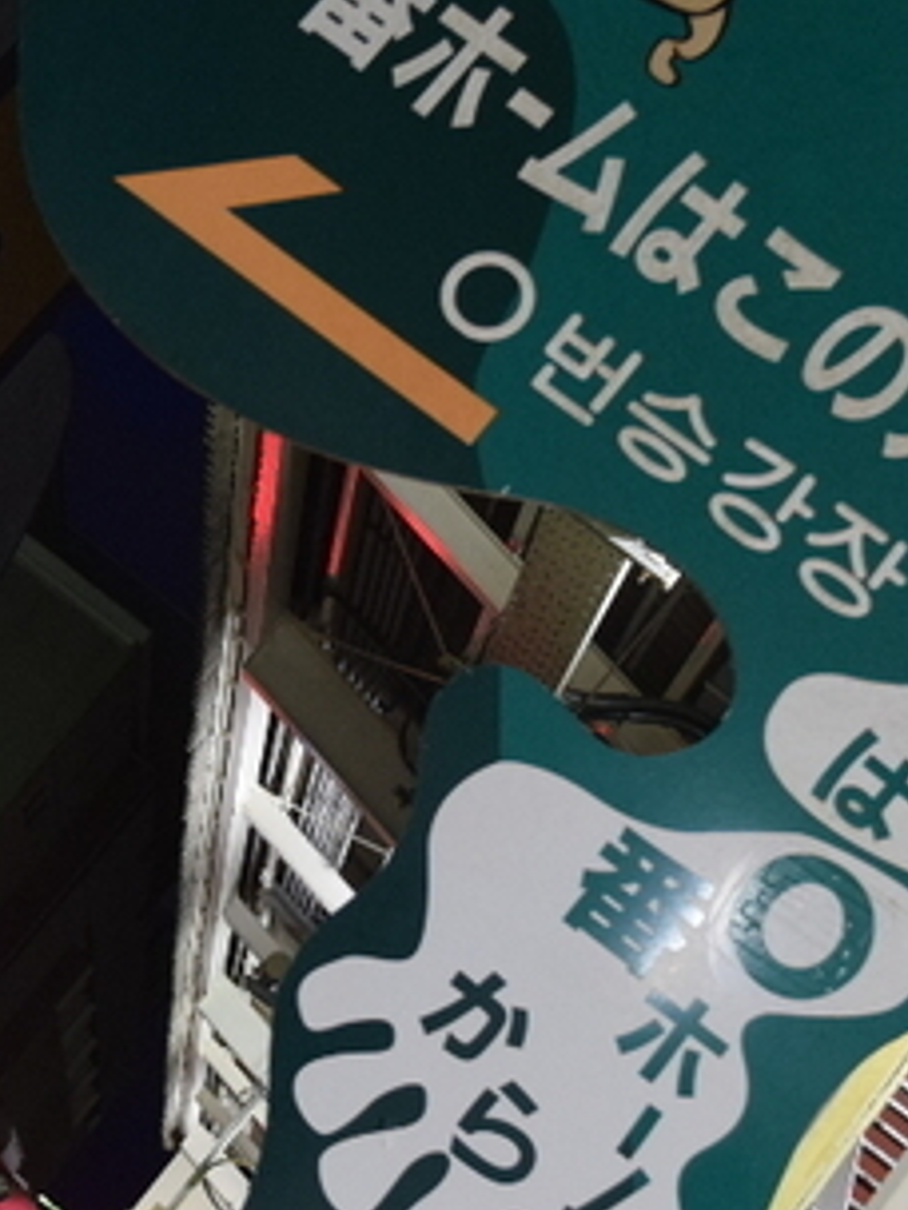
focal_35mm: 91
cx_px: 235
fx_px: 3183
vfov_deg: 21.5
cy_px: 565
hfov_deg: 16.2
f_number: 5
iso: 1600
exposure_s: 1/13
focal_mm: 24
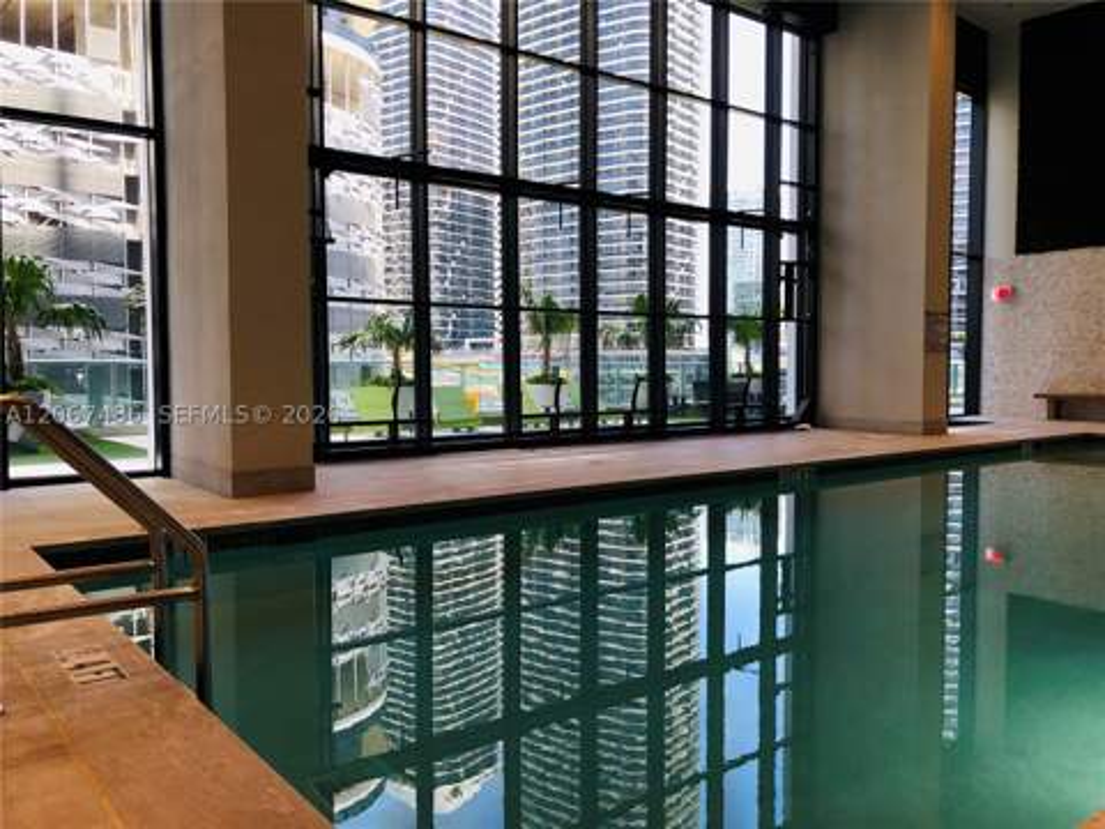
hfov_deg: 63.4
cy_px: 414
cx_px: 552
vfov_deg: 49.7
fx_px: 894
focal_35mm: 28
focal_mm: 4
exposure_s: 1/40
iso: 25
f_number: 1.8
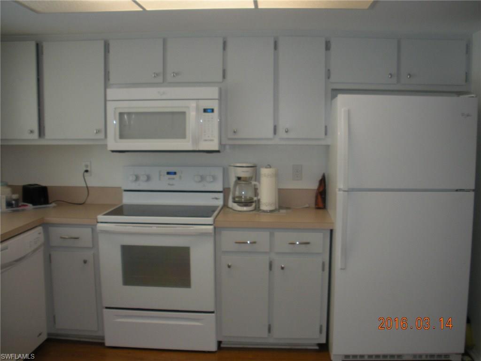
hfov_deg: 52.6
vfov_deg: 40.7
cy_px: 180
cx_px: 240
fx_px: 486
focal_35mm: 35
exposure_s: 1/66.7
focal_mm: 6.3
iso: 200
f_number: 3.5
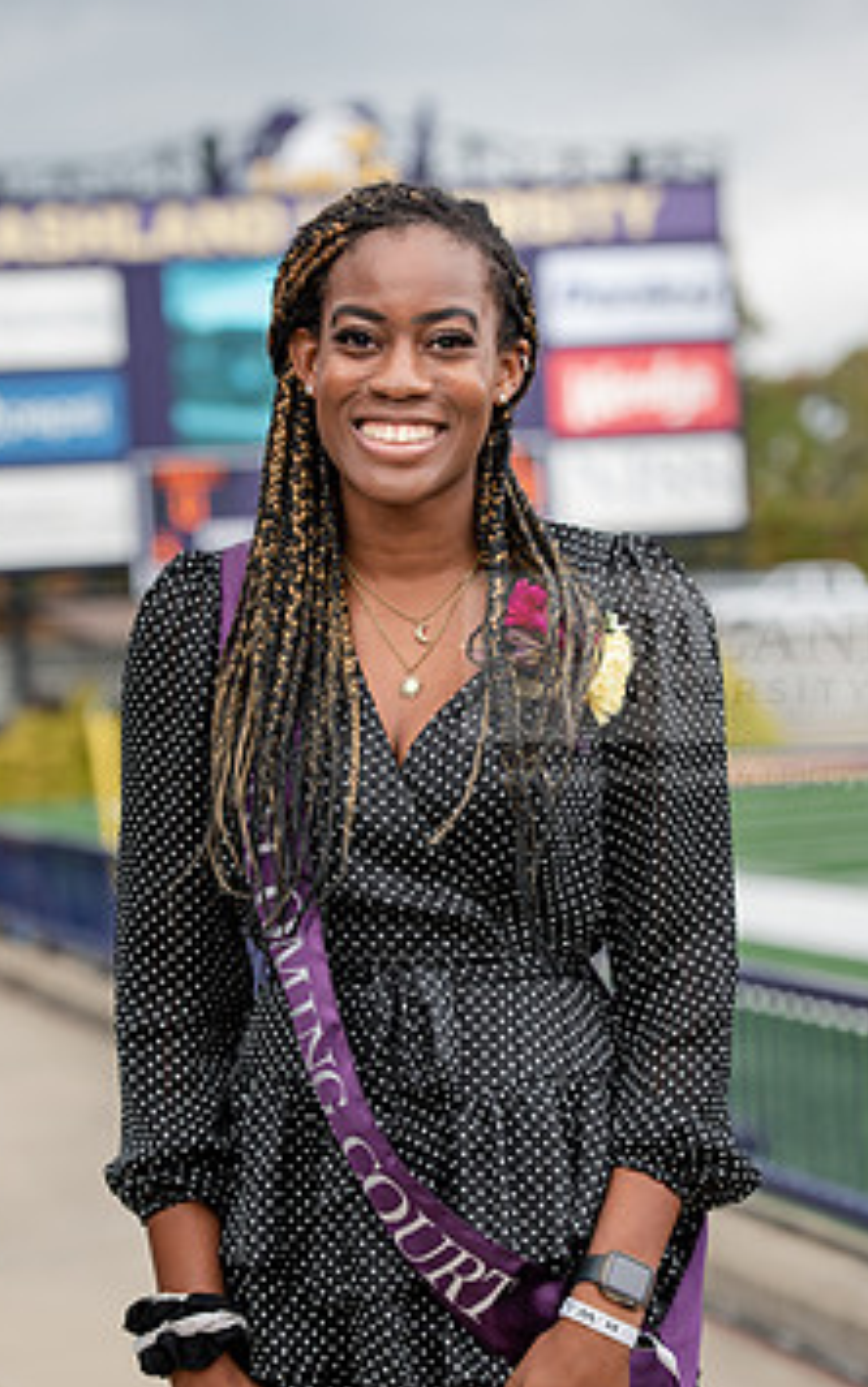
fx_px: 4502
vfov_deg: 17.5
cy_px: 817
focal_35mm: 119
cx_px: 403
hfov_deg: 11.0
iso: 200
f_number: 4
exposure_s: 1/250
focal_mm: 92
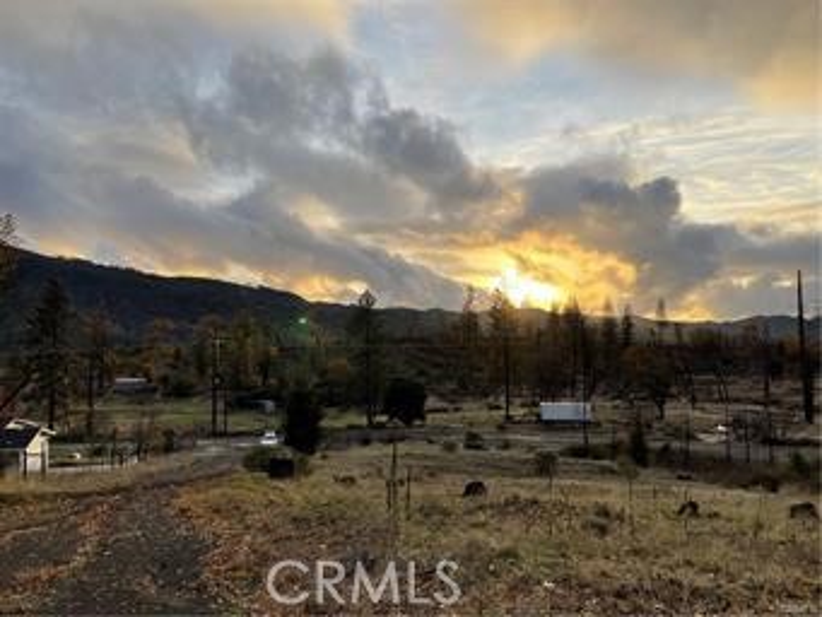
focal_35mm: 26
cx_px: 411
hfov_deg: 67.3
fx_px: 618
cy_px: 308
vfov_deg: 53.1
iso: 32
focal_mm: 5.1
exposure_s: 1/1534
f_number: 1.6
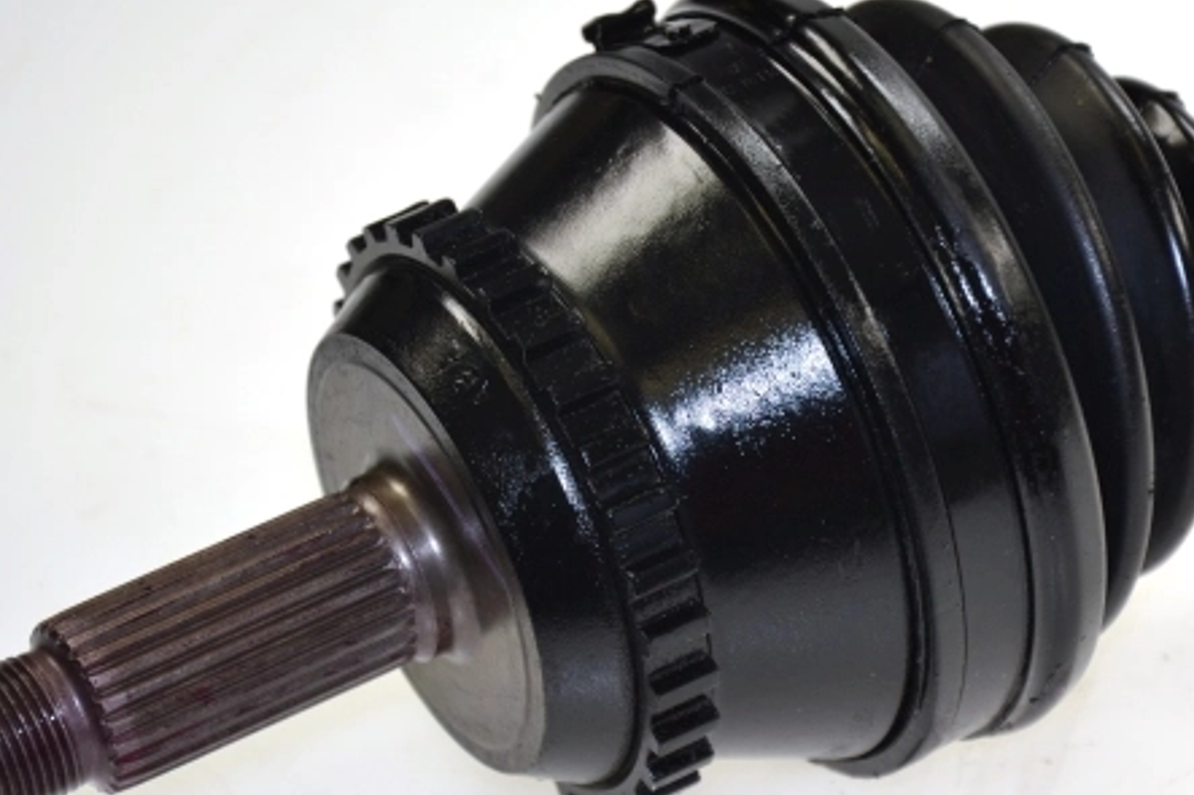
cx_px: 612
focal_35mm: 213
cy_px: 490
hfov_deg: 9.7
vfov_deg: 6.5
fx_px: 7051
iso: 125
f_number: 5.6
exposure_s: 1/125
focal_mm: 105
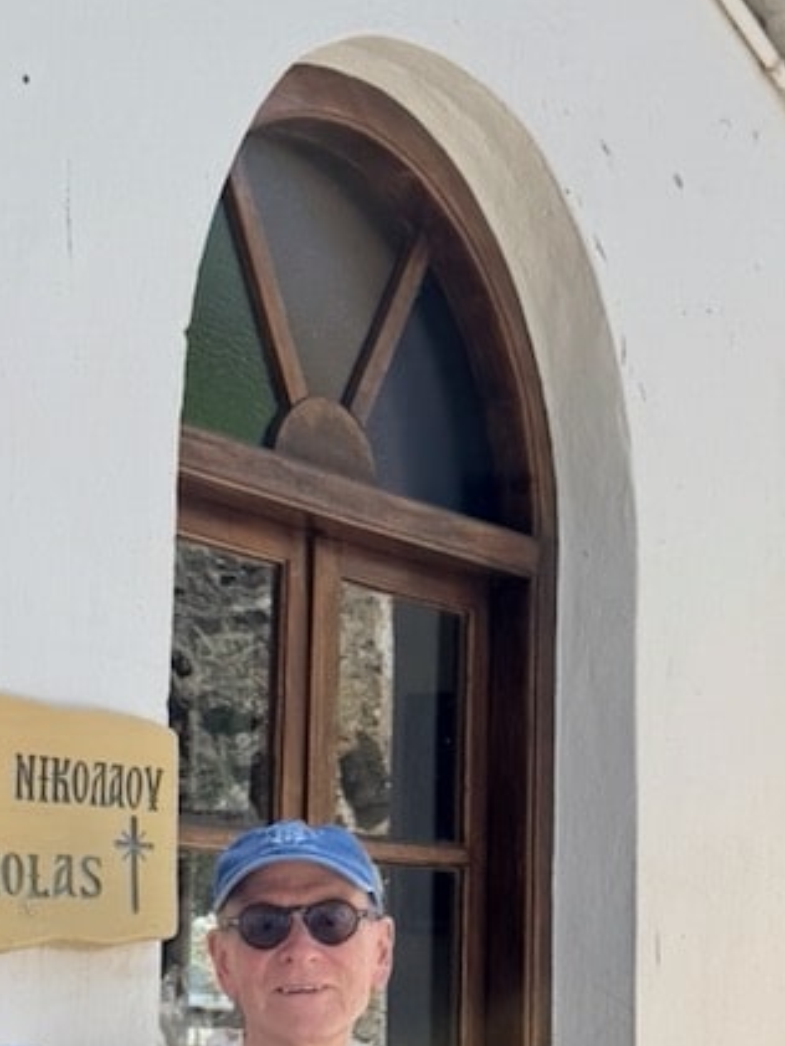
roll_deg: -0.5
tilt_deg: +5.4
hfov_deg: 20.2
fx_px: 2206
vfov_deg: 26.4
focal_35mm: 73
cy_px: 735
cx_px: 368
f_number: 1.78
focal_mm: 6.76
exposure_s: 1/3802
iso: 80
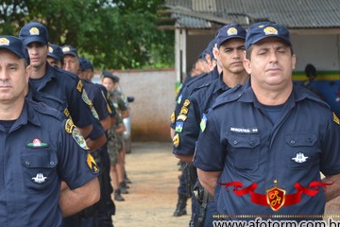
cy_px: 99
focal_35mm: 150
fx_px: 1417
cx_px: 134
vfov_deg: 9.1
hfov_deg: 13.7
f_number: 5.6
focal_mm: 80
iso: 400
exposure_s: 1/125
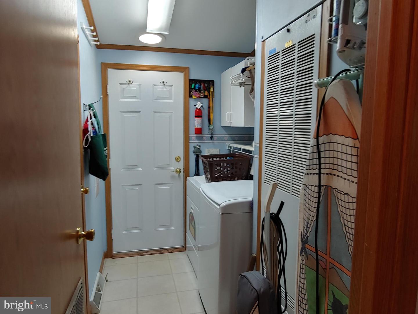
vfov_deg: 61.1
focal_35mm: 22
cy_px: 157
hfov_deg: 76.4
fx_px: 266
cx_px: 209
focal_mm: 2.18
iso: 200
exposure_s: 1/30
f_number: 1.9
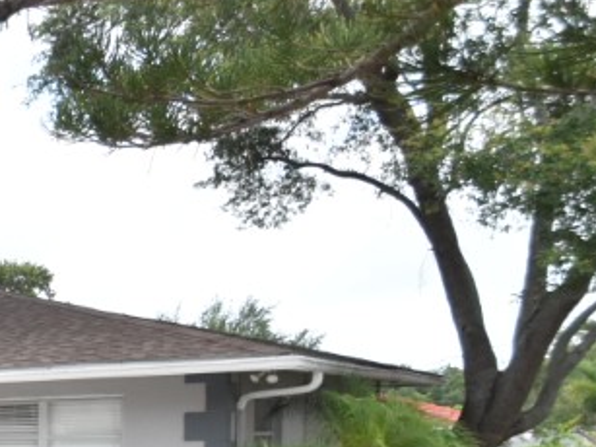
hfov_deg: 21.4
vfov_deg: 21.5
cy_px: 484
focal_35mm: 65
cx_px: -437
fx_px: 1119
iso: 800
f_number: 3.8
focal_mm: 12
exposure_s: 1/1000
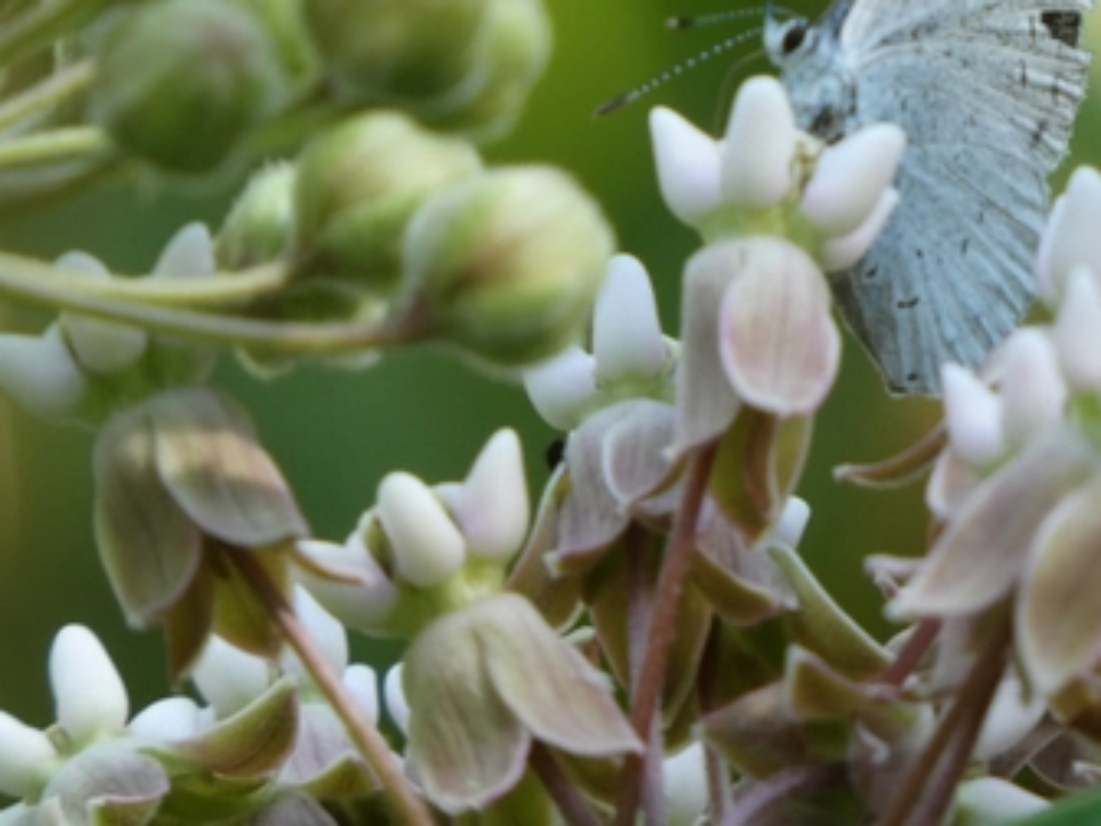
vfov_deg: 1.3
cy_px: 66
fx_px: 35337
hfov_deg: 1.8
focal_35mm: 1111
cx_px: 924
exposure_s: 1/100
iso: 200
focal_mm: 104.7
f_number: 5.6
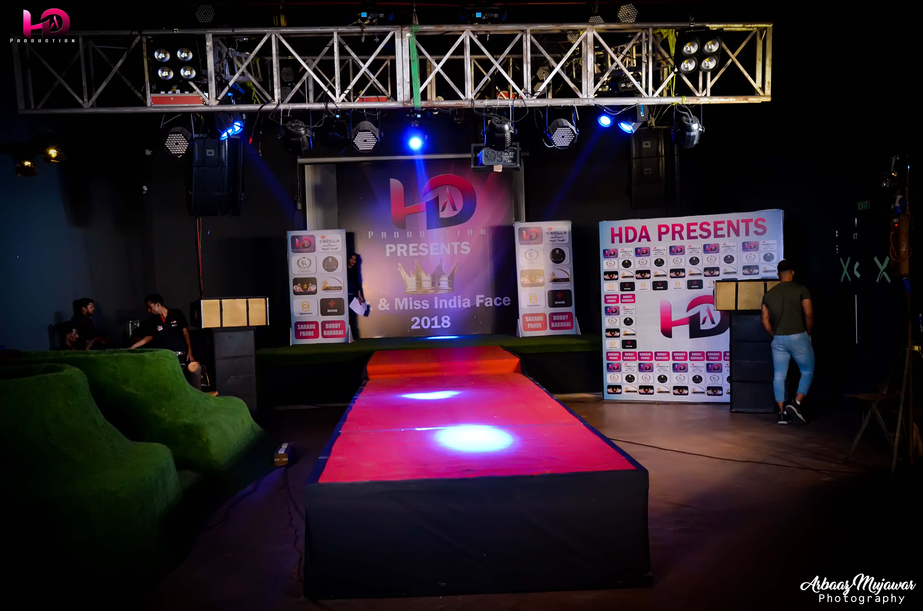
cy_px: 306
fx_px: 959
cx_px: 462
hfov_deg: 51.4
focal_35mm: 38
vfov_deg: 35.3
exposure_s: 1/125
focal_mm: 25
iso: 4000
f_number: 9
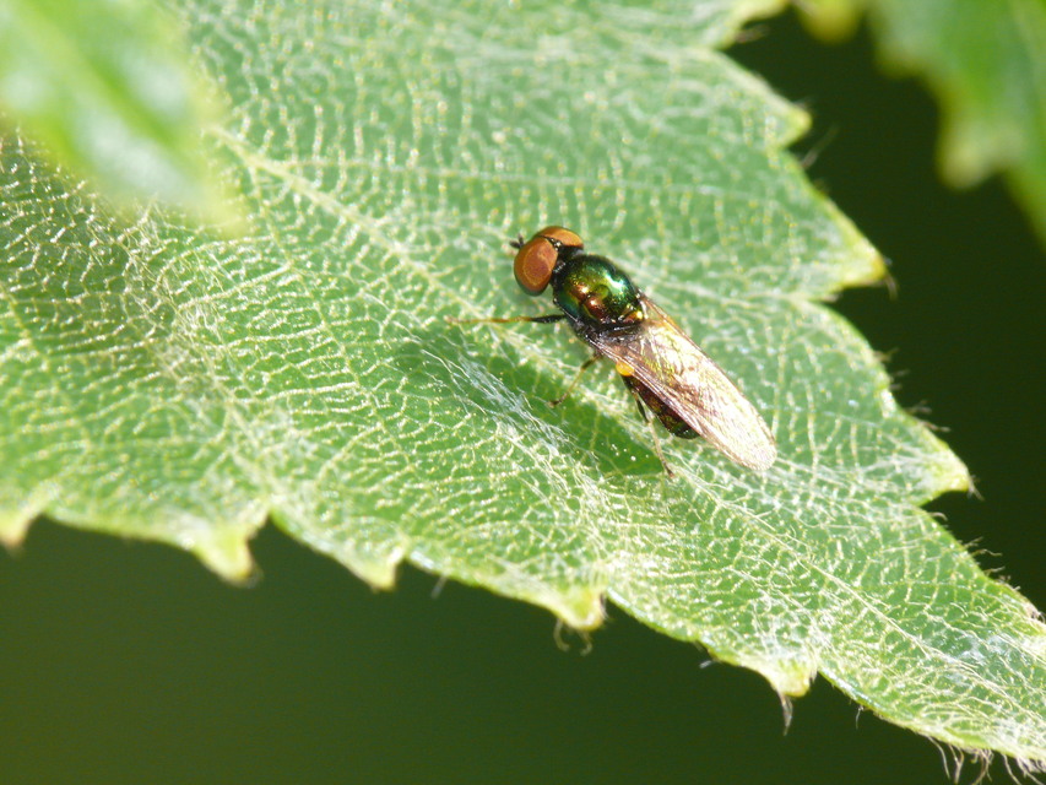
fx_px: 12693
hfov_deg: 4.7
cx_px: 523
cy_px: 392
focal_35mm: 420
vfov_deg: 3.5
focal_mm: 88.8
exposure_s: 1/250
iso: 200
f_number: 8
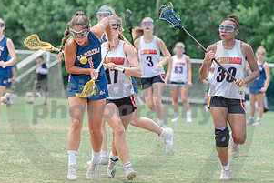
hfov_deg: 5.3
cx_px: 96
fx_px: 2939
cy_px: 99
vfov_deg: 3.6
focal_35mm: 386
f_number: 4.5
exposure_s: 1/1250
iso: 400
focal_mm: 200
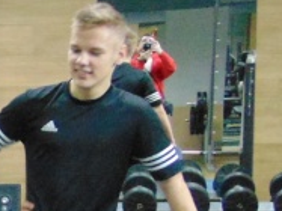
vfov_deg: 10.6
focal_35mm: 137
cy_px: 265
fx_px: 1115
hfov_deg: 13.1
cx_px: -213
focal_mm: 4.5
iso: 400
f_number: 3
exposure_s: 1/15
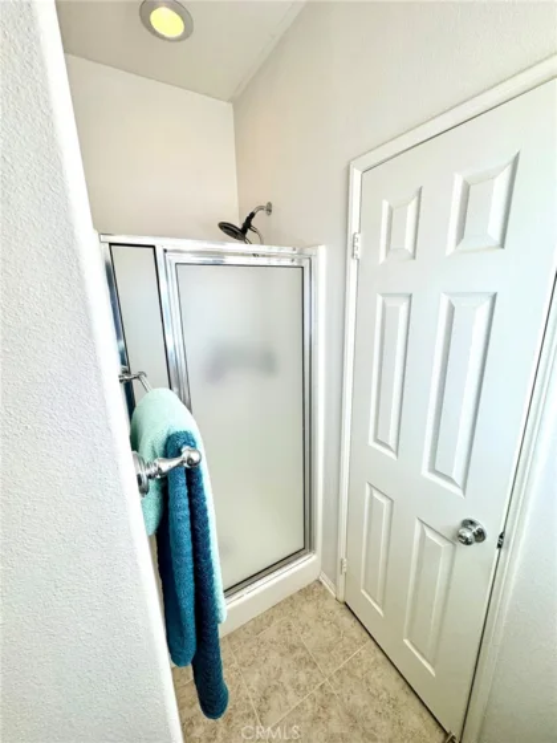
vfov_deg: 102.1
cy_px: 372
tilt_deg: -14.3
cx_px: 278
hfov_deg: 85.7
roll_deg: +1.7
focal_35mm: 14
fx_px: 300
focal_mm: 2.22
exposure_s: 1/120
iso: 80
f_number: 2.2
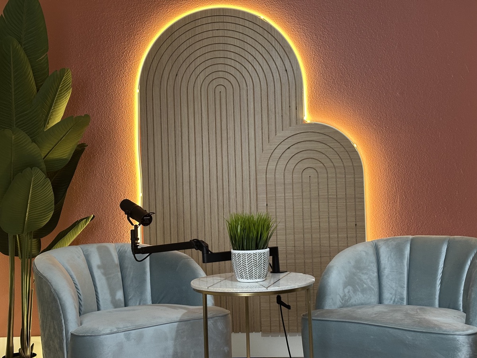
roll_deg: +1.7
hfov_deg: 39.7
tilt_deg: +0.5
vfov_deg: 30.3
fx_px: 661
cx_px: 238
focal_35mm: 48
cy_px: 179
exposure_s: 1/60
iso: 250
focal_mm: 6.86
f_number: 1.78
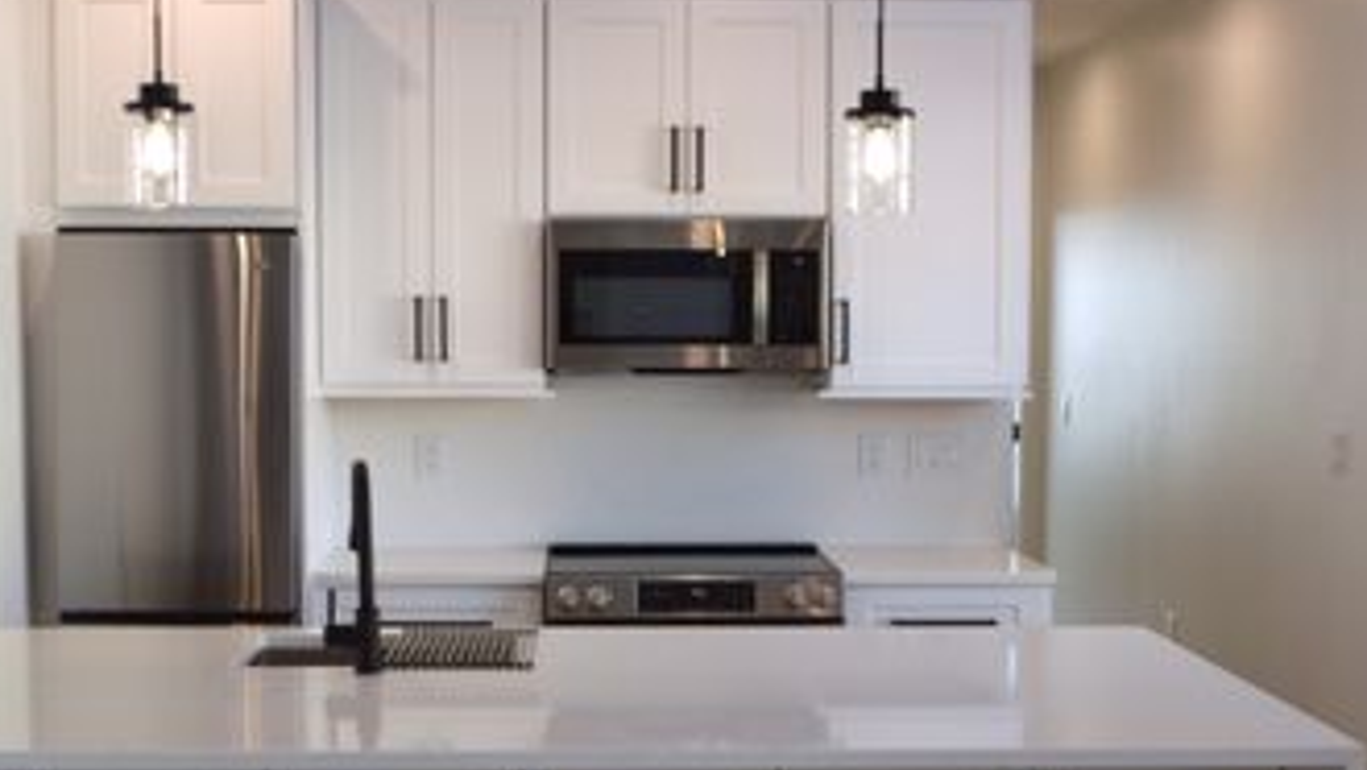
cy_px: 460
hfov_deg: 36.5
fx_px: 2067
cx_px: 568
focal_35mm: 57
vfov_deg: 21.1
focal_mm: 24
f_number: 5.6
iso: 400
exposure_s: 1/125
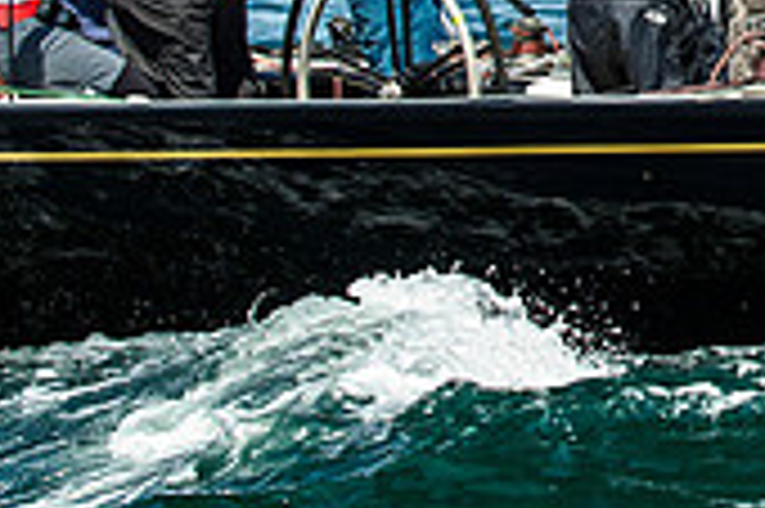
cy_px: -162
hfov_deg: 7.5
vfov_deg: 5.0
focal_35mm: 273
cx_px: 1048
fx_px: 5796
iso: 320
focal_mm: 80
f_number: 5
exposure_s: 1/1250
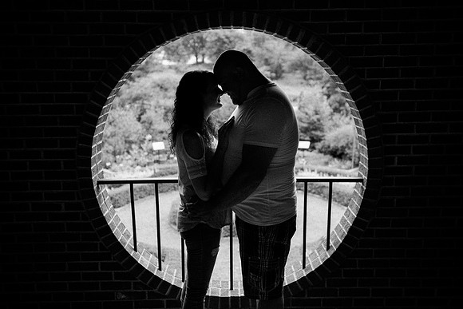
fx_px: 489
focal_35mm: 38
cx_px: 232
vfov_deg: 35.1
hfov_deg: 50.7
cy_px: 154
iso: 200
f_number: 2.8
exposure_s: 1/160
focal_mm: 38
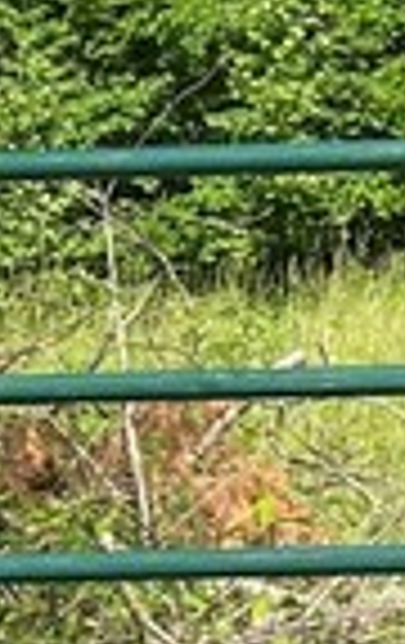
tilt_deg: +2.7
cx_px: 1210
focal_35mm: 197
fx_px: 3462
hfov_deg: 6.2
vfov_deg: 10.6
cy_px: 392
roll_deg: +0.6
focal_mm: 5.7
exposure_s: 1/2008
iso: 50
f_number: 1.5
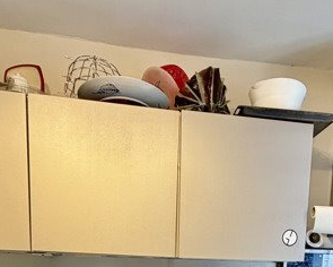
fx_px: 365
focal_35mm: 37
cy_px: 318
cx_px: 203
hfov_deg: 48.7
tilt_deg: -7.0
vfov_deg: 33.1
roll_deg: -1.3
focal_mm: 2.22
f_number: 2.2
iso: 400
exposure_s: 1/59
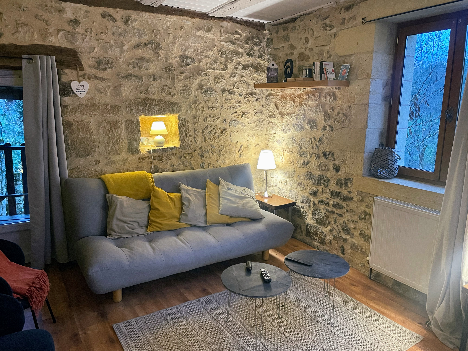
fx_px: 352
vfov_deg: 53.1
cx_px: 234
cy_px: 176
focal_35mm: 26
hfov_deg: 67.3
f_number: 1.6
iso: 500
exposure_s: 1/57
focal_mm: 4.2
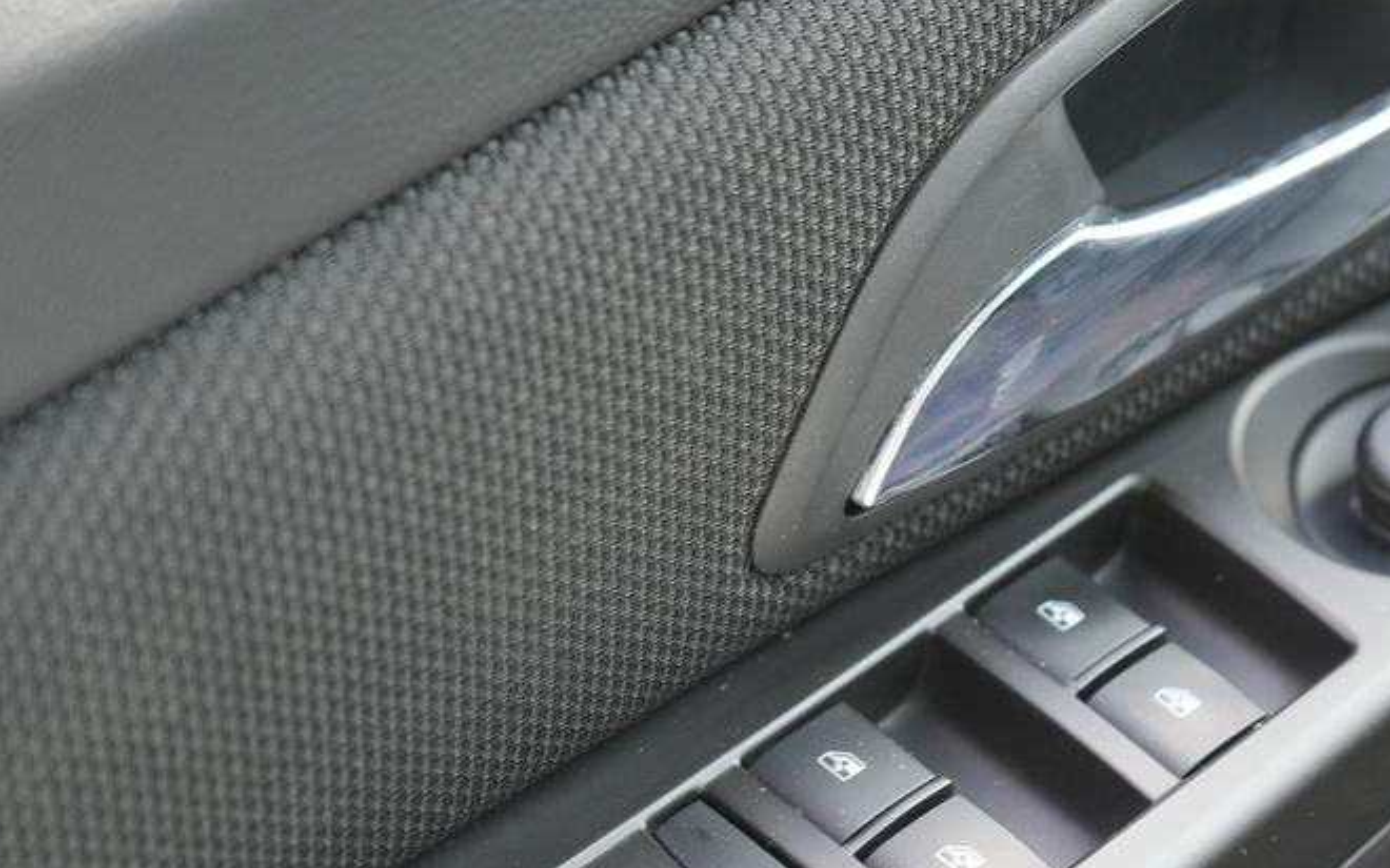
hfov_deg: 23.5
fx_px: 3295
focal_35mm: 87
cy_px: 609
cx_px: 1112
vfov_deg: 15.0
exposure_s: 1/160
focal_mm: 44
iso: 800
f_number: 4.5
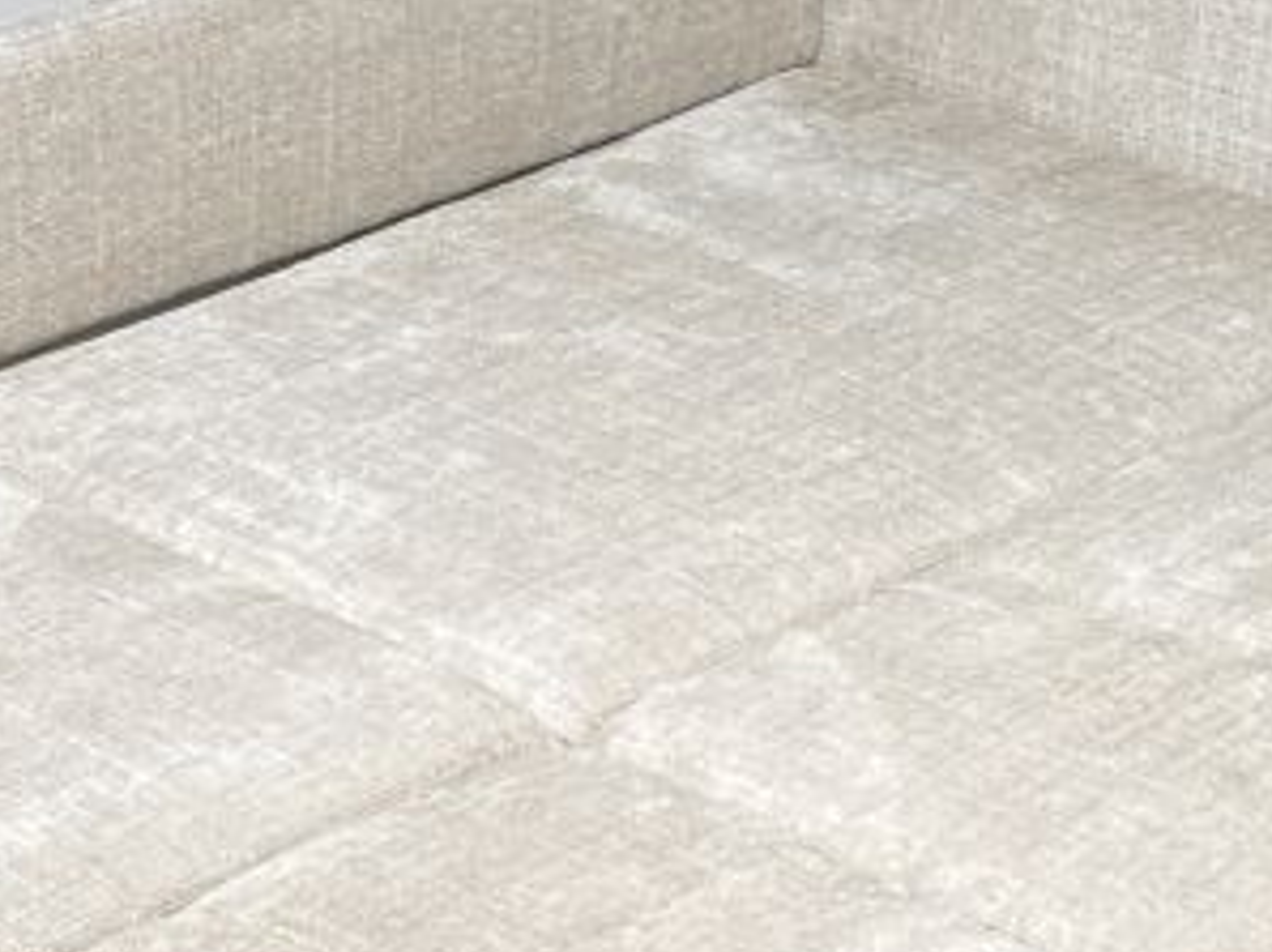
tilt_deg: -31.5
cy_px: 1095
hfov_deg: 16.2
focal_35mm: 121
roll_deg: +0.5
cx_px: 286
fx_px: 4443
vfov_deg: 12.0
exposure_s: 1/100
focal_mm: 6.86
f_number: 1.78
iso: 125
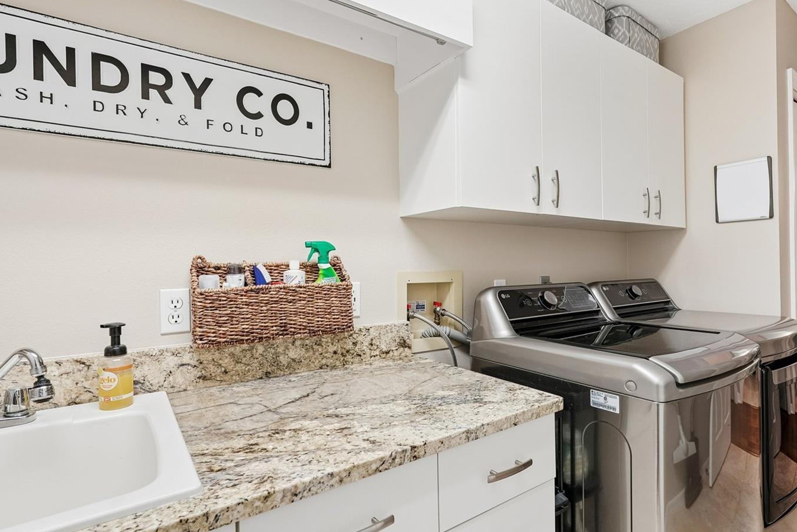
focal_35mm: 19
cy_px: 260
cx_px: 406
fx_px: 421
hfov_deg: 86.9
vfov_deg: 64.5
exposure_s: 1/13
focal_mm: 16
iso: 400
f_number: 8
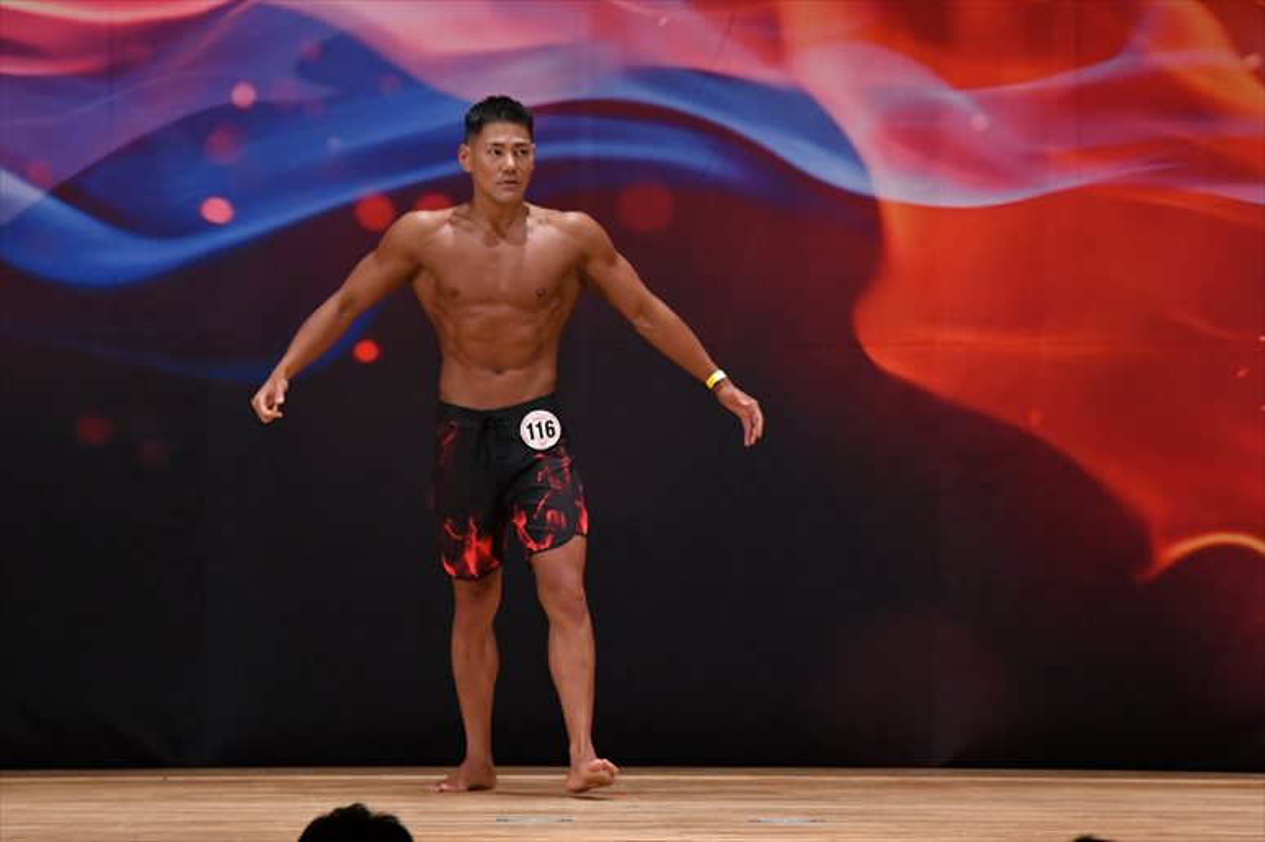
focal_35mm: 270
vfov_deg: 5.1
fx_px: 9483
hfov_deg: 7.6
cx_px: 632
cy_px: 421
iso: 3200
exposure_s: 1/400
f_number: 5.6
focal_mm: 180
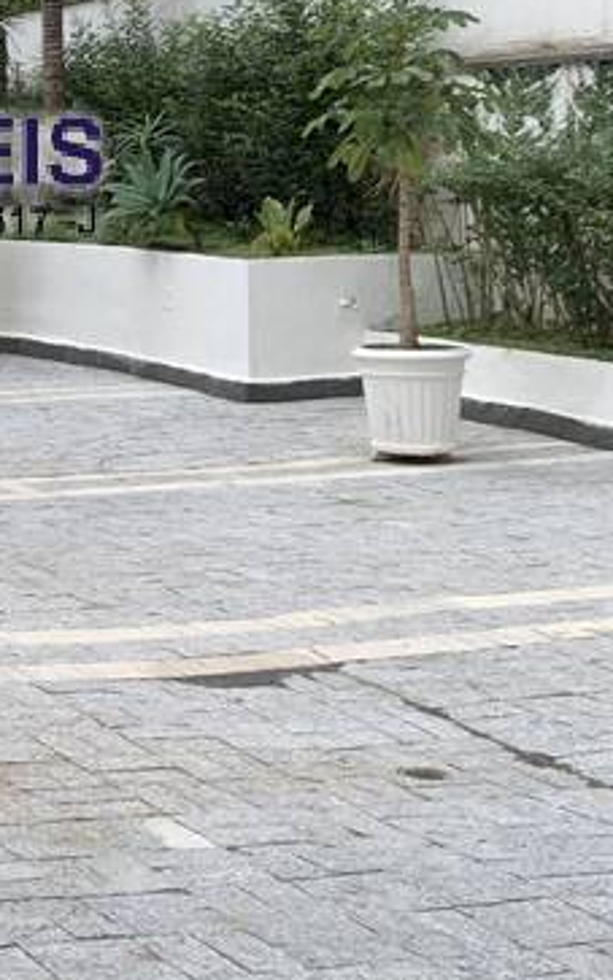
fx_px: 2191
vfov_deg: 24.7
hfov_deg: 14.4
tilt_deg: +0.4
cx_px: -429
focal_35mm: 82
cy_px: 146
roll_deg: +1.4
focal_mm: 4.25
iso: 25
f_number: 1.8
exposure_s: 1/135
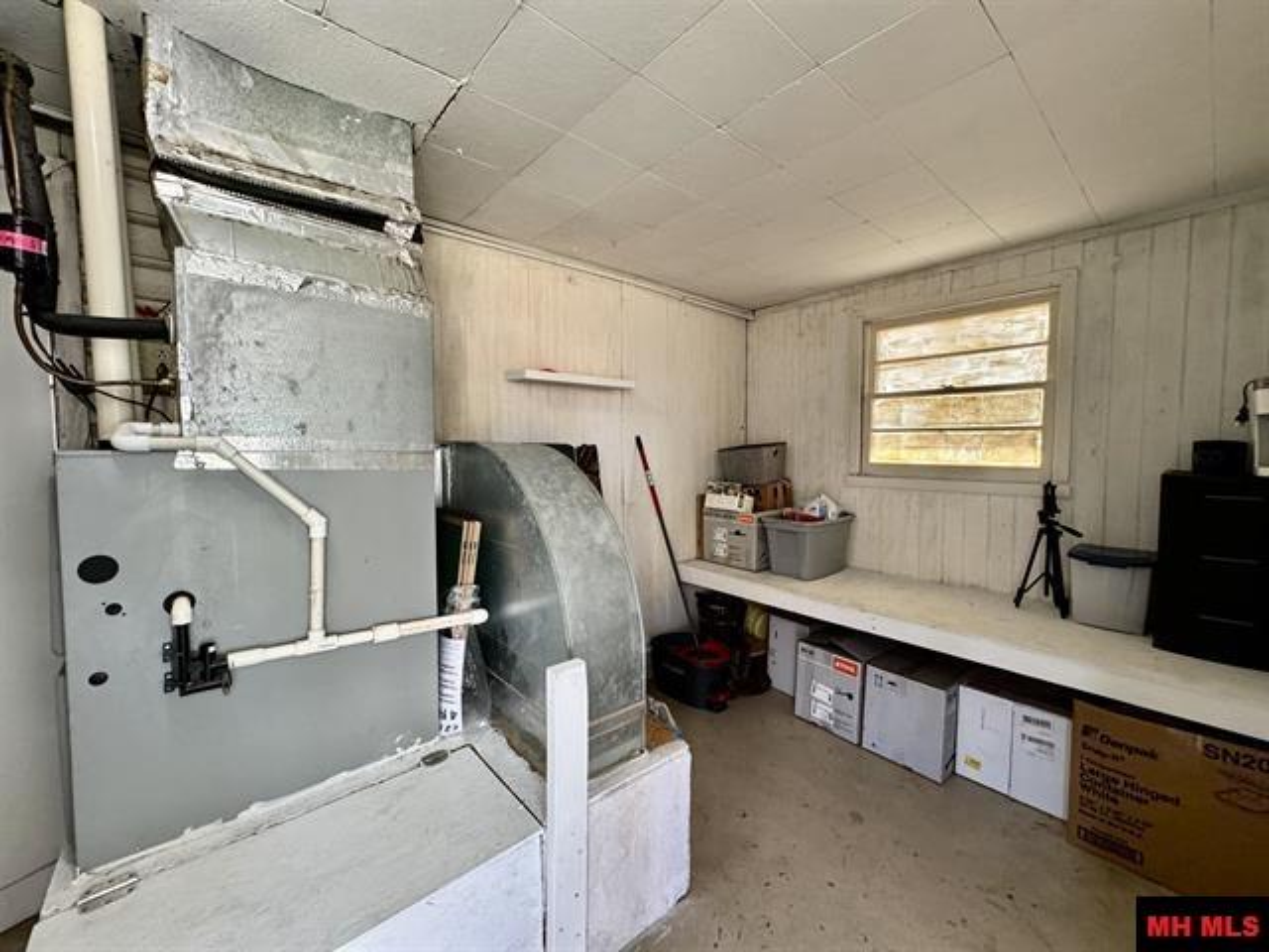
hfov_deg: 102.1
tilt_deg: -3.4
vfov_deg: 85.7
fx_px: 513
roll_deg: -0.4
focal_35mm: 14
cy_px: 476
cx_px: 634
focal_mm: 2.22
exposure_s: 1/120
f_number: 2.2
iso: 320
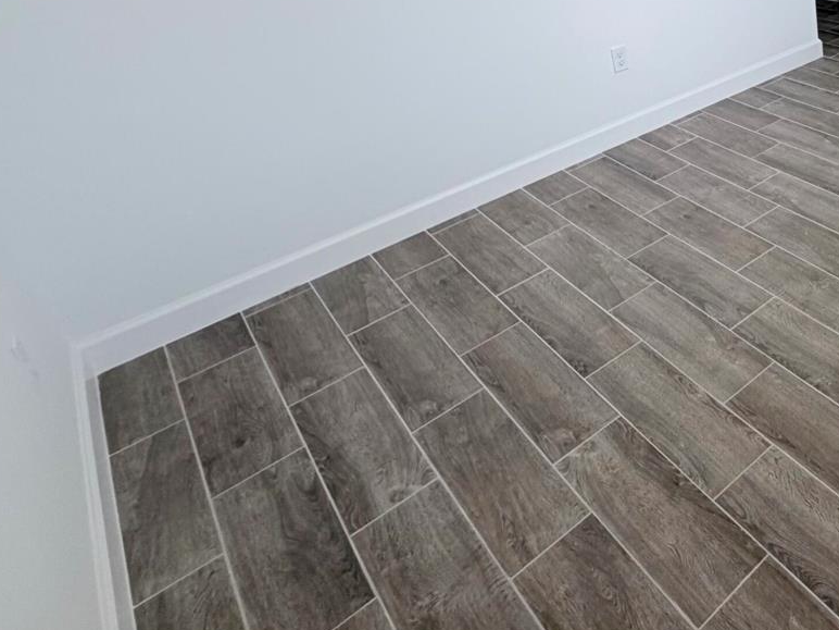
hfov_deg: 49.3
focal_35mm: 29
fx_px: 703
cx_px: 854
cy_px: 62
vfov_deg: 43.9
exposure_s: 1/120
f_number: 2.2
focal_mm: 2.22
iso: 100
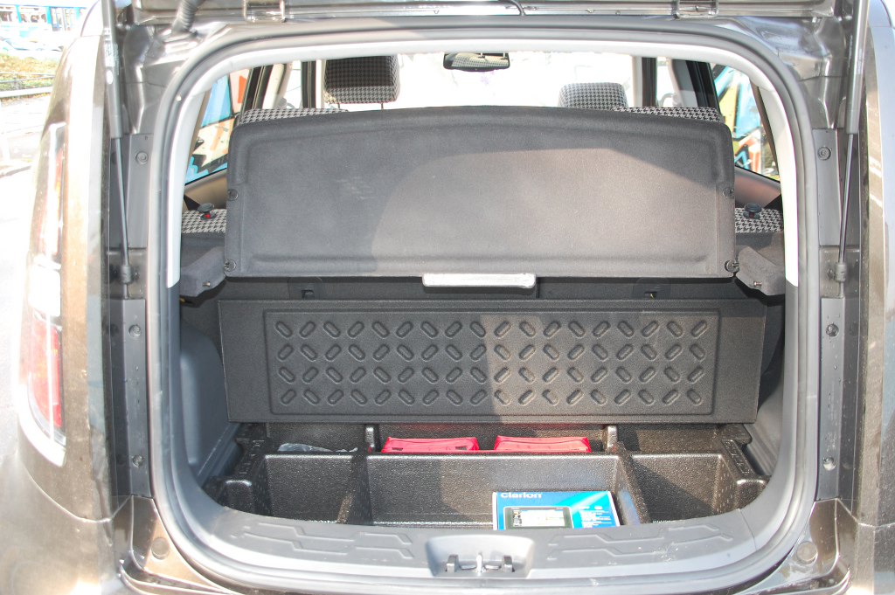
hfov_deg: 57.3
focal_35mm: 33
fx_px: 820
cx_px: 448
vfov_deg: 39.9
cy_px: 298
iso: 400
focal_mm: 22
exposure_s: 1/80
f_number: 4
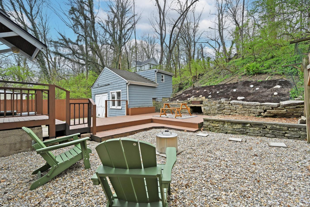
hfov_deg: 100.4
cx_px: 155
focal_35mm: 15
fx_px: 129
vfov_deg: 77.3
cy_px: 100
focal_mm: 14
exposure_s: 1/250
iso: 125
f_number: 5.6
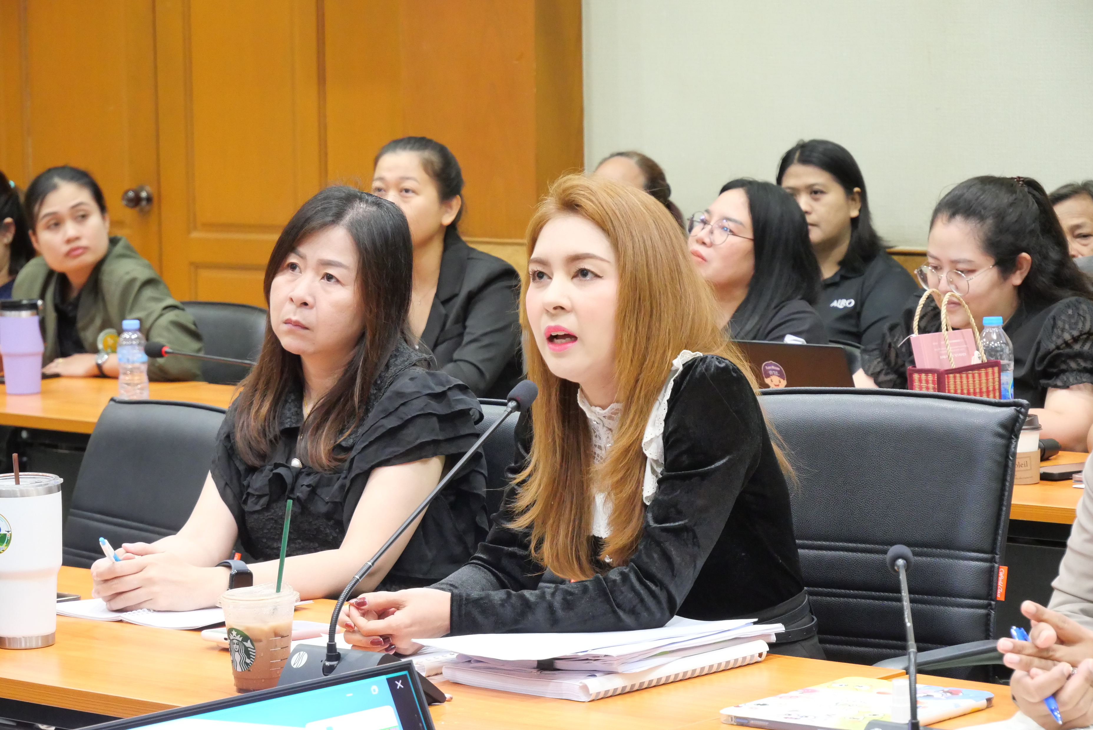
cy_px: 365
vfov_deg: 11.1
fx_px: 3767
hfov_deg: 16.5
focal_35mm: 124
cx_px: 546
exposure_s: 1/30
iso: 3200
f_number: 5.6
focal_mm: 60
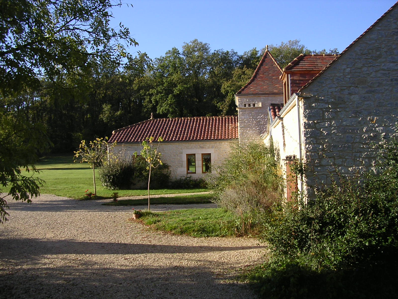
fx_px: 437
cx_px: 199
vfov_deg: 37.7
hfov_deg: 49.0
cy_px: 150
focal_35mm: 38
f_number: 2.8
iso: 100
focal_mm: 5.8
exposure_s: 1/505
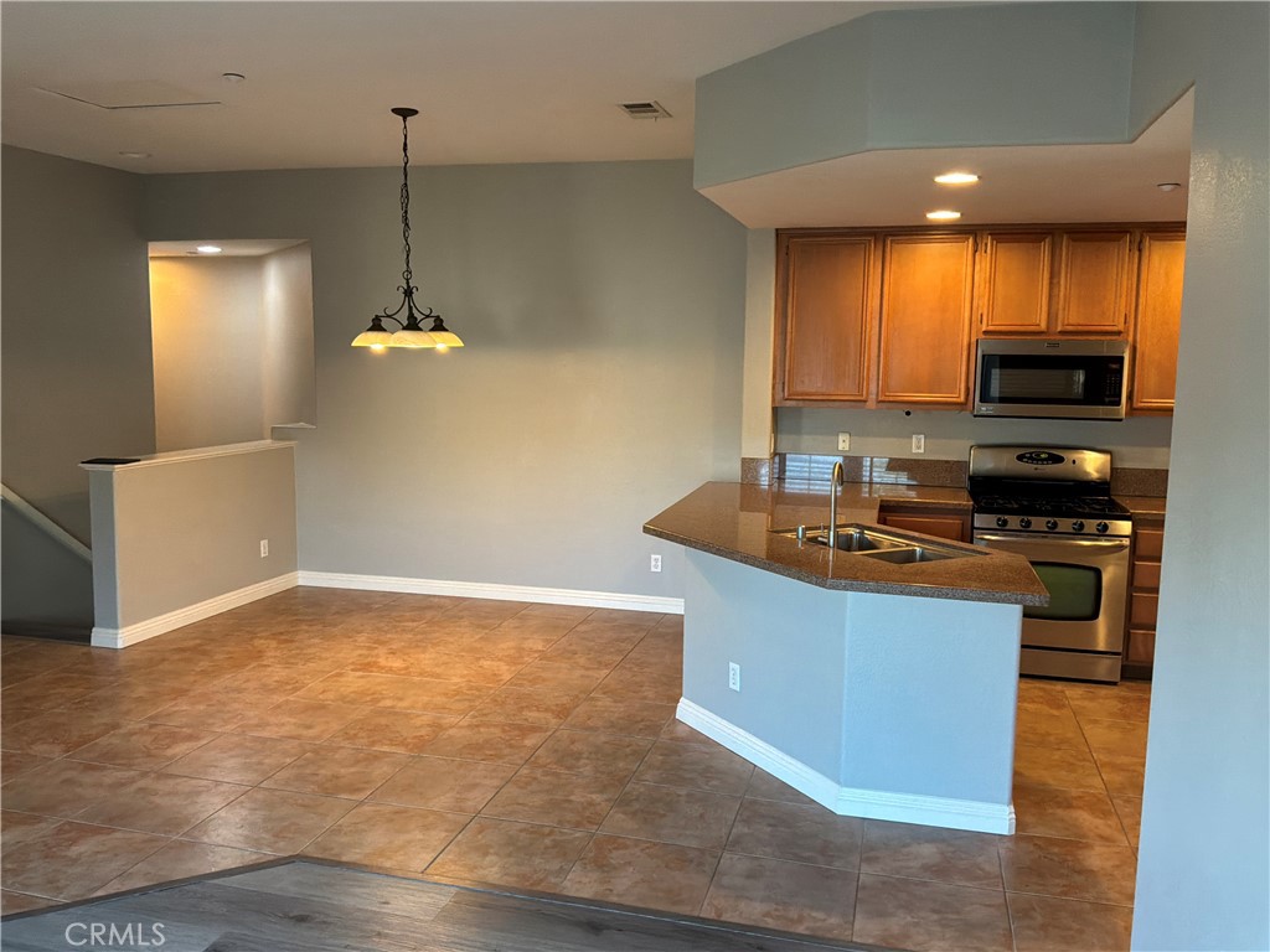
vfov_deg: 49.7
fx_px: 1027
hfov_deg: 63.4
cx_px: 635
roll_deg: -0.8
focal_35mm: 28
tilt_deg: -6.6
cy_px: 476
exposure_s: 1/60
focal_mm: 3
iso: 160
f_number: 1.8
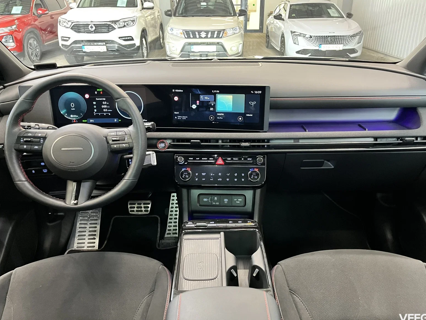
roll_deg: +0.0
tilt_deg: -26.6
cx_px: 220
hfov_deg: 65.3
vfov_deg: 51.4
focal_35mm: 27
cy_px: 159
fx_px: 332
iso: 400
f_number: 1.6
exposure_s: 1/33
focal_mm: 5.1
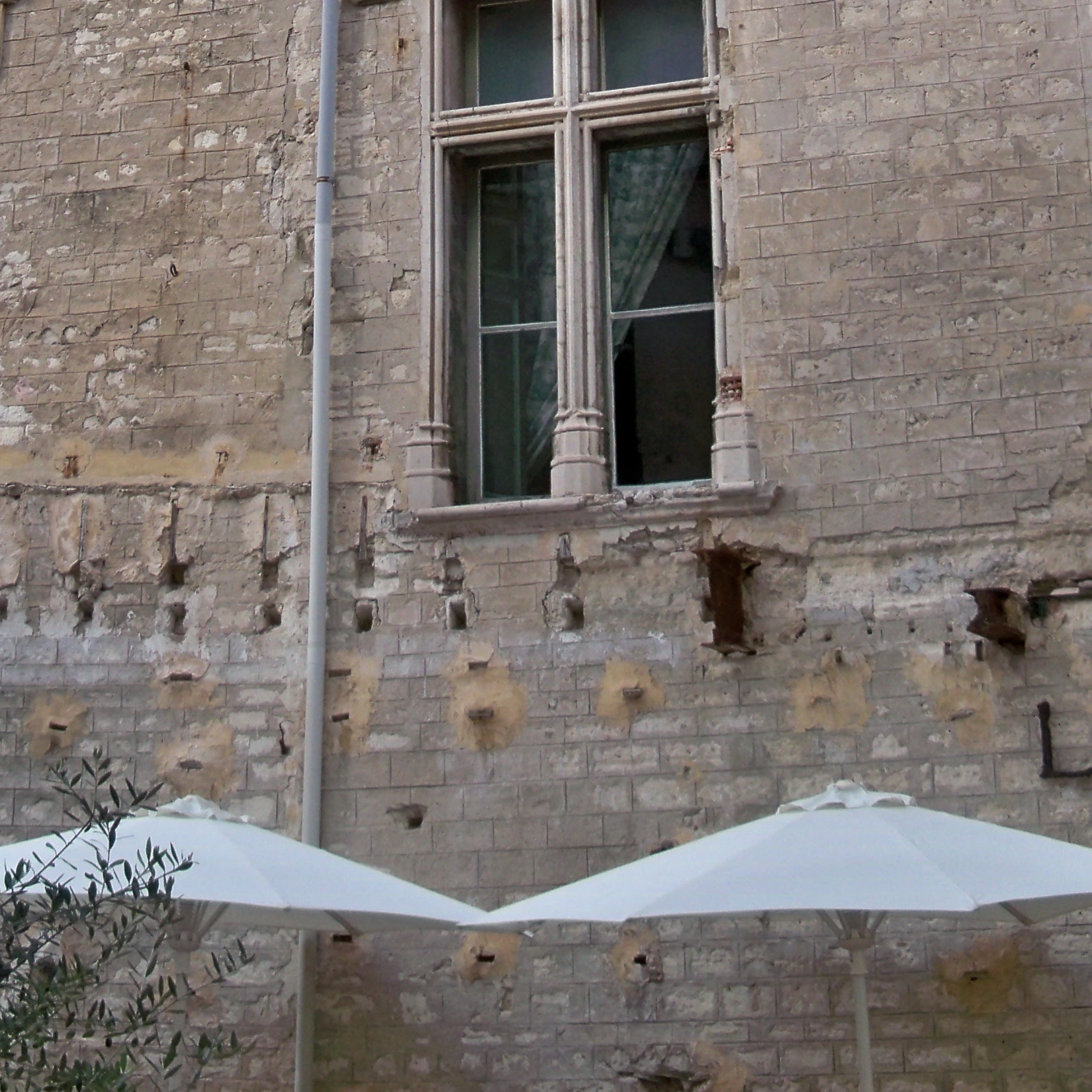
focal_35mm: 75
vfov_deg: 21.5
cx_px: 446
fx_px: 2677
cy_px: -190
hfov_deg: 23.0
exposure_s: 1/250
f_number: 3.5
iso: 100
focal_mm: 6.2
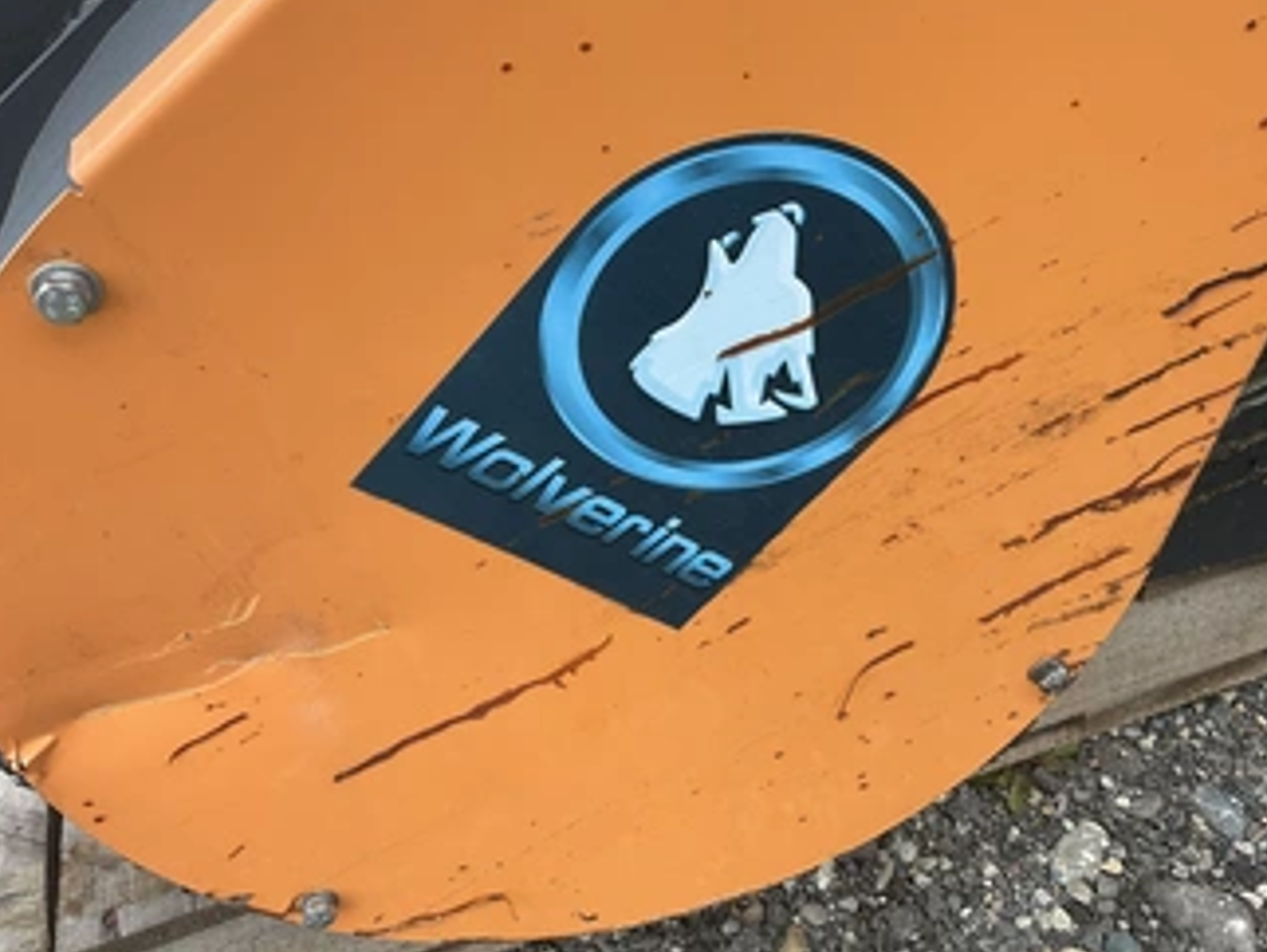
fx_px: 1319
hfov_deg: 51.0
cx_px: 759
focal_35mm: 36
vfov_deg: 39.6
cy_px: 413
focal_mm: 3
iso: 16
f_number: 1.8
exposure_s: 1/122
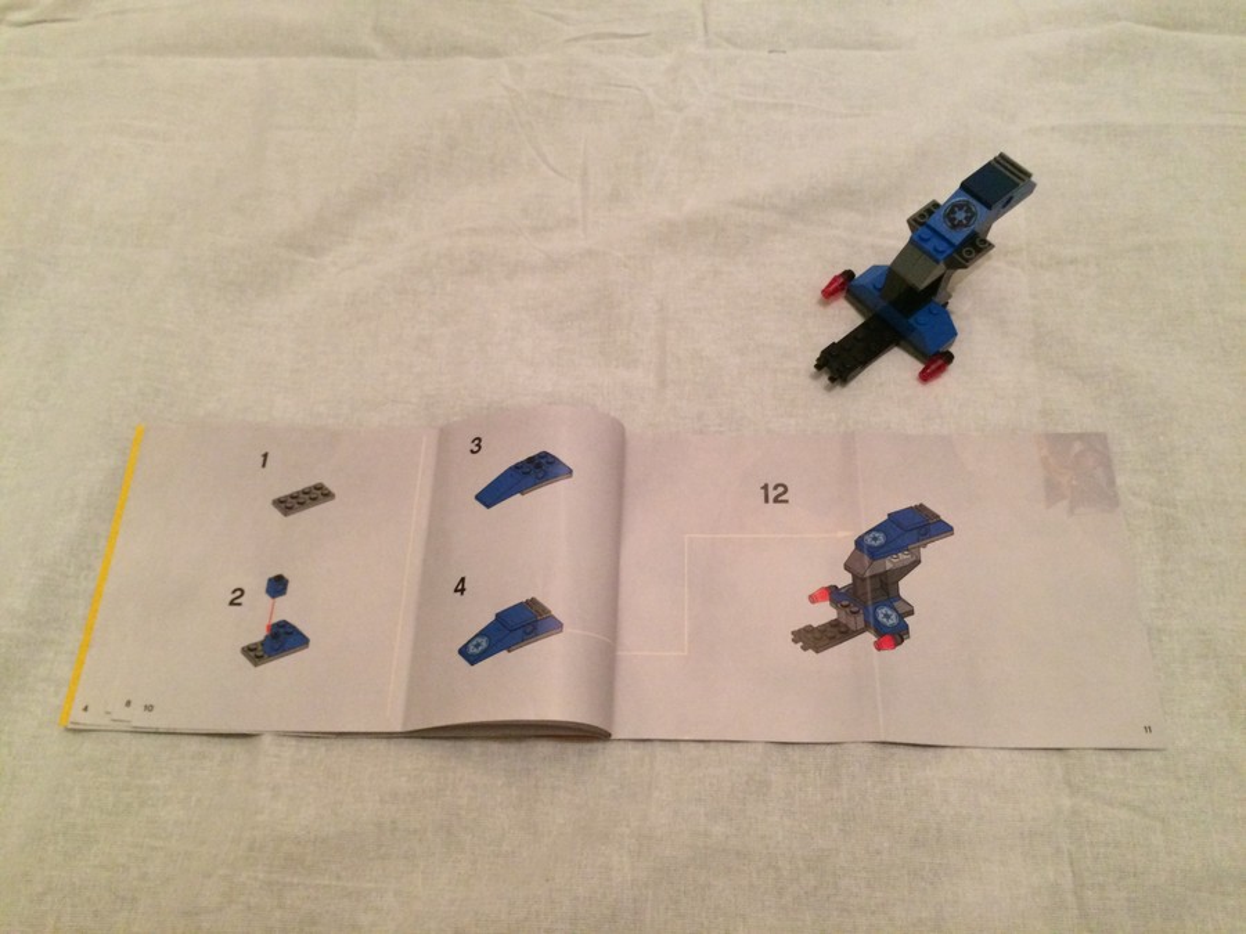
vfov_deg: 48.2
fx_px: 1044
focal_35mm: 29
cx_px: 623
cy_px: 467
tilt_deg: -63.2
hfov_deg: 61.7
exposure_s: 1/17
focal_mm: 4.15
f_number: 2.2
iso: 320
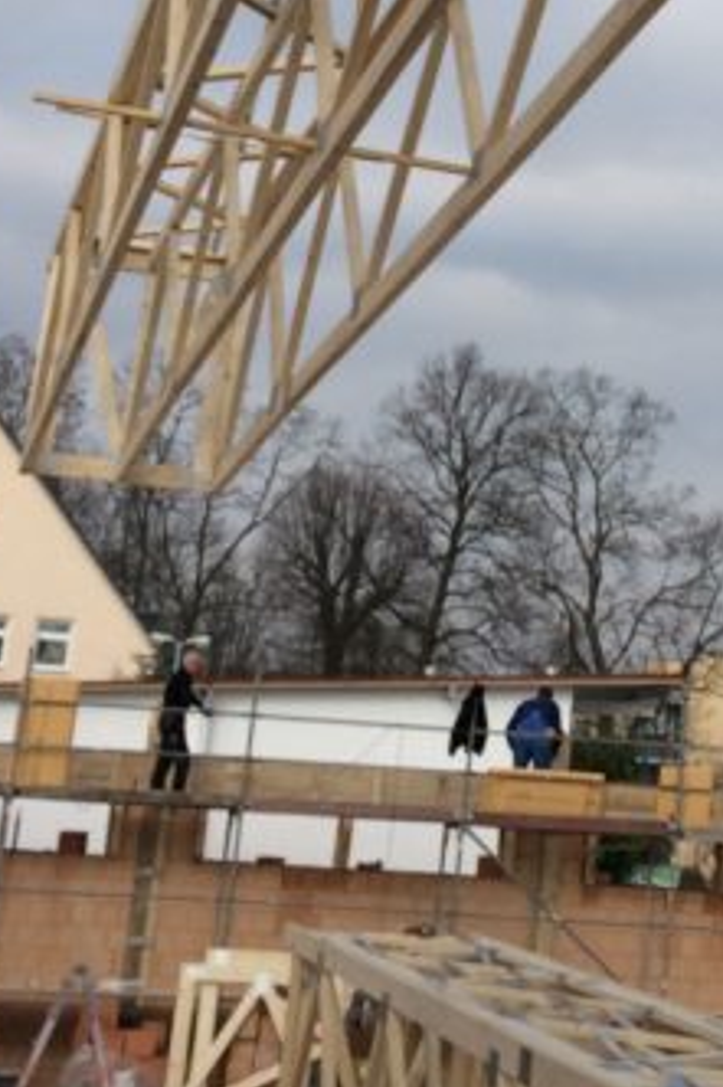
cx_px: 684
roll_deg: -4.0
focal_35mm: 93
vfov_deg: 21.4
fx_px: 2804
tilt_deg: +8.3
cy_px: 98
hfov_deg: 14.5
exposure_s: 1/1580
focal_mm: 4.15
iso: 32
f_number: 2.2
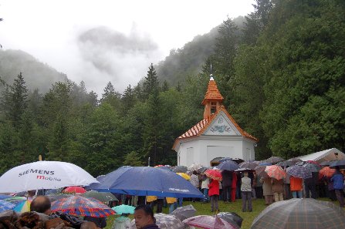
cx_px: 172
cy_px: 114
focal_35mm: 45
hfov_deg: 43.6
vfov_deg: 29.8
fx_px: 431
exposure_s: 1/125
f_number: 5.6
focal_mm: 30
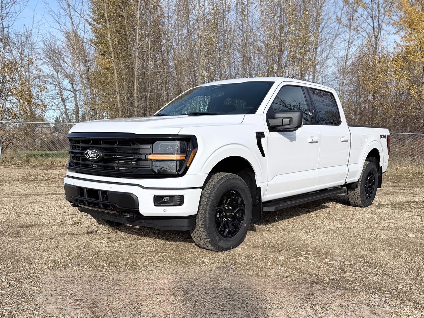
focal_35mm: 24
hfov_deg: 71.6
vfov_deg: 56.8
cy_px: 159
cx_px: 212
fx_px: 294
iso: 80
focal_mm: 6.76
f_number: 1.78
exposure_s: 1/3584
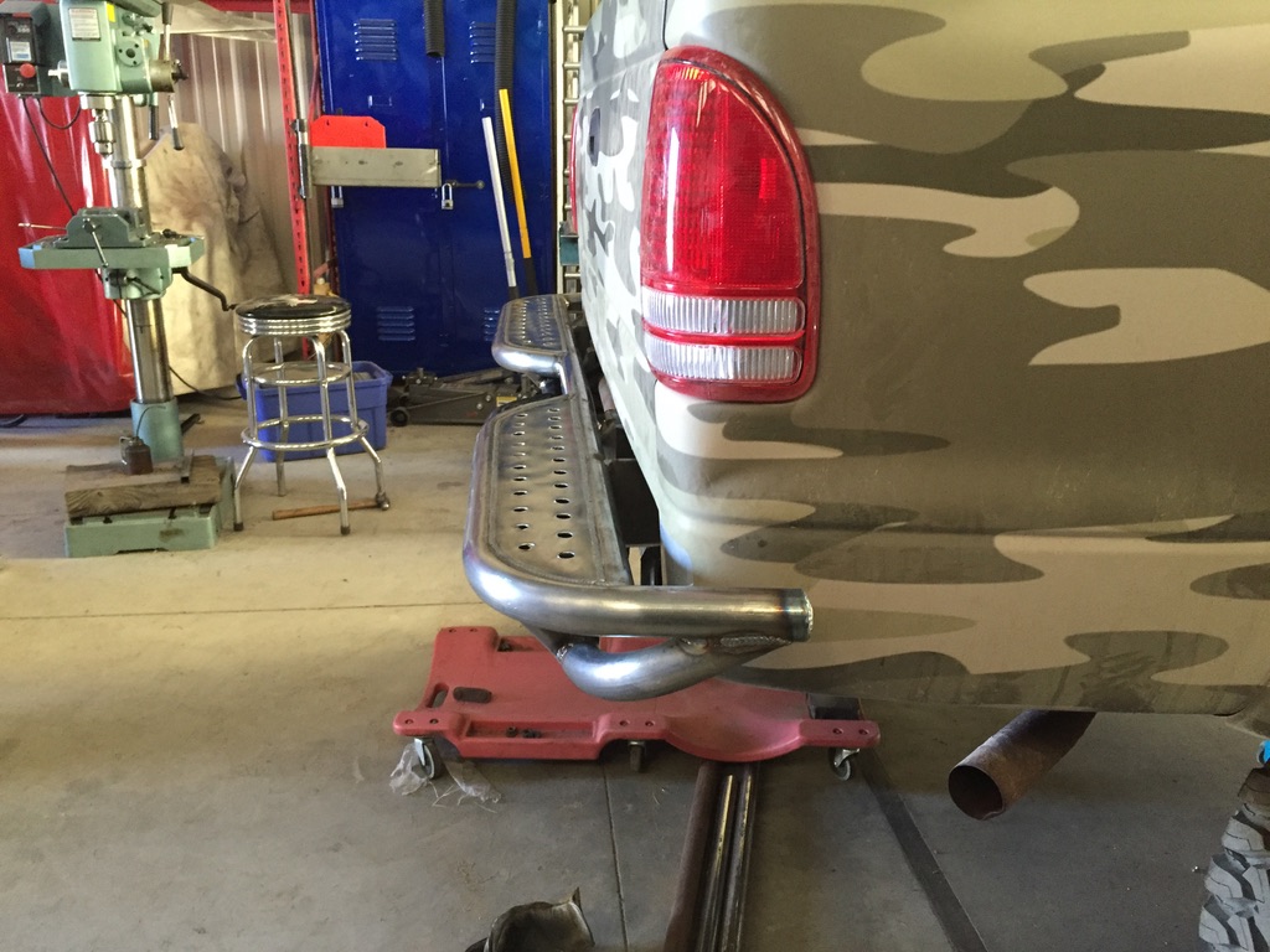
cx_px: 635
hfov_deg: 61.7
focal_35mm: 29
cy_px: 476
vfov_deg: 48.2
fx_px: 1064
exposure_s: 1/24
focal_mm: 4.15
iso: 250
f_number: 2.2
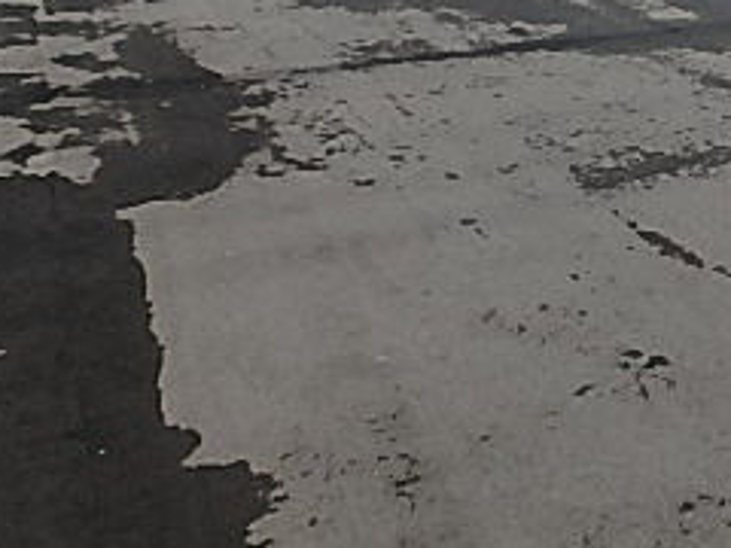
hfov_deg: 29.8
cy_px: -58
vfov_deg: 24.3
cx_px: 859
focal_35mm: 56
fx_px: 1183
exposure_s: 1/400
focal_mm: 3.7
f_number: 6
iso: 125
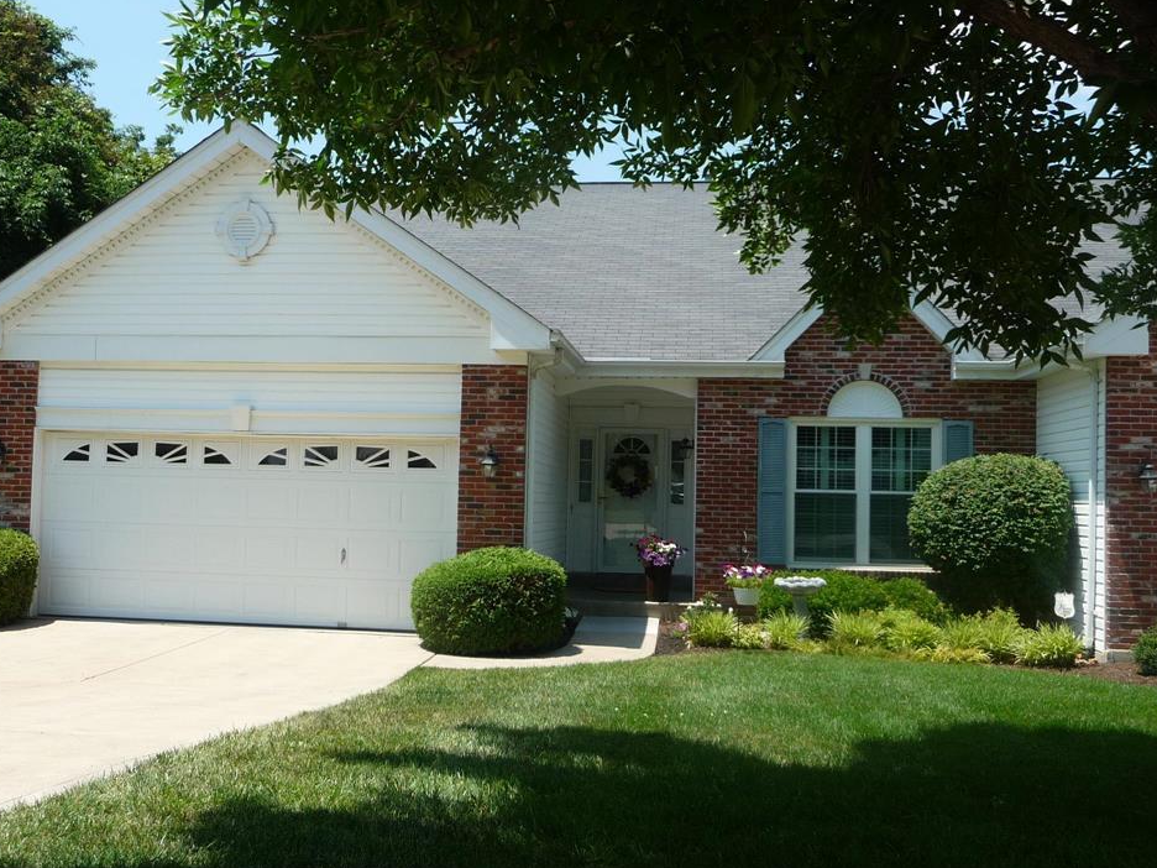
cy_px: 449
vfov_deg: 40.7
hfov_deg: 52.6
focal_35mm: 35
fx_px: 1170
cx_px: 535
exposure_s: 1/800
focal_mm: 4.7
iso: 100
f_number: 3.3
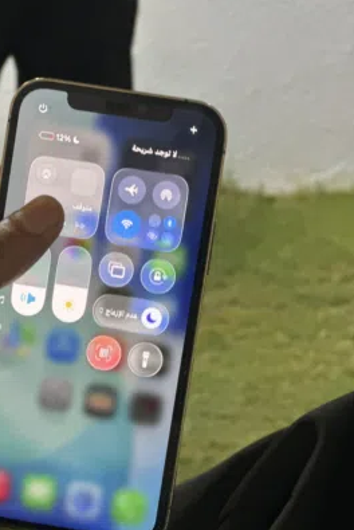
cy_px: 264
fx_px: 1193
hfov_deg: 16.9
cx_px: 157
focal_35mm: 81
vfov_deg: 25.0
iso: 320
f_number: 2.8
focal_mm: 9
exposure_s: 1/33
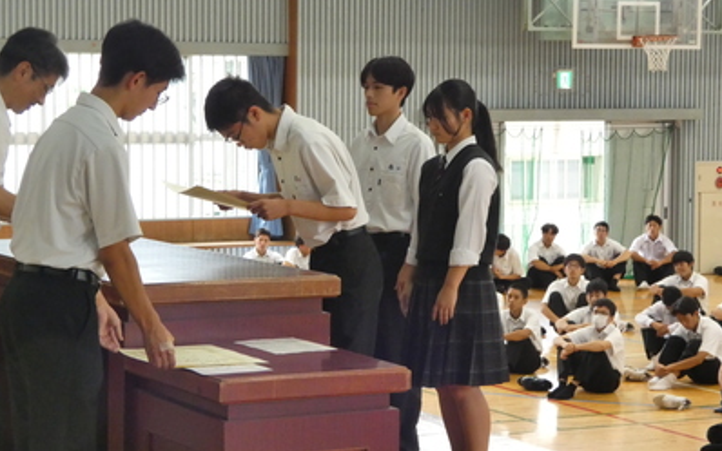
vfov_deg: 13.0
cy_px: 201
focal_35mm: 101
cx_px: 307
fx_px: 1988
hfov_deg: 20.6
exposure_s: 1/80
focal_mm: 14.1
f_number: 4.5
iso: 800
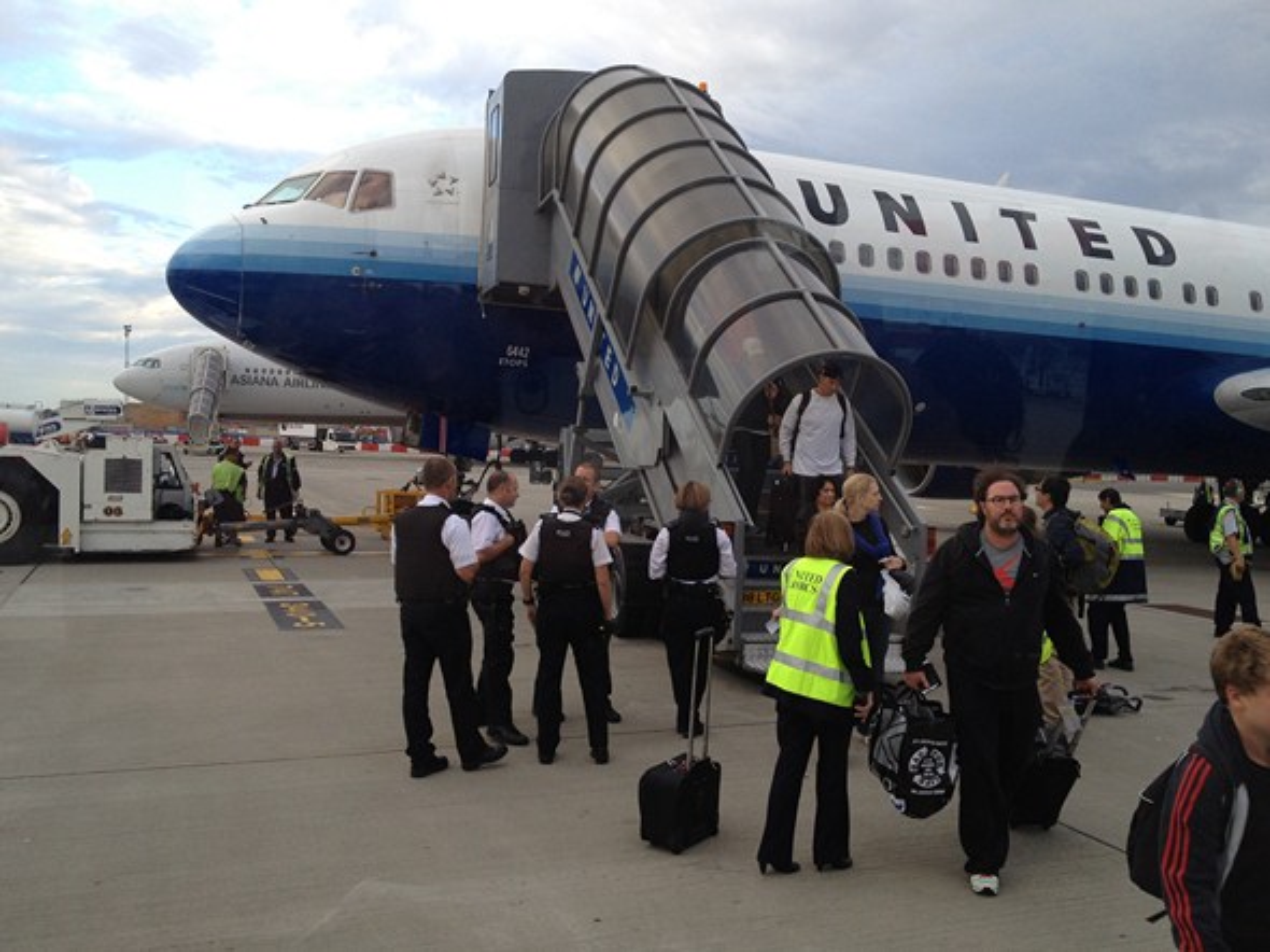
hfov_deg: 52.6
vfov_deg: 40.7
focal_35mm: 35
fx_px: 1284
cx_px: 635
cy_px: 476
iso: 64
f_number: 2.4
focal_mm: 4.28
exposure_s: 1/193
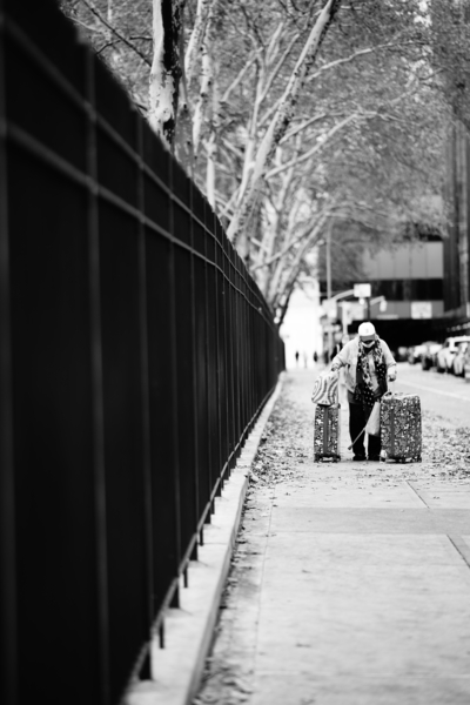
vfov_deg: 23.9
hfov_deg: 16.1
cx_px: 235
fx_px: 1664
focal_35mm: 85
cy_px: 352
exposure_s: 1/1000
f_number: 1.4
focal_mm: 85
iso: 100
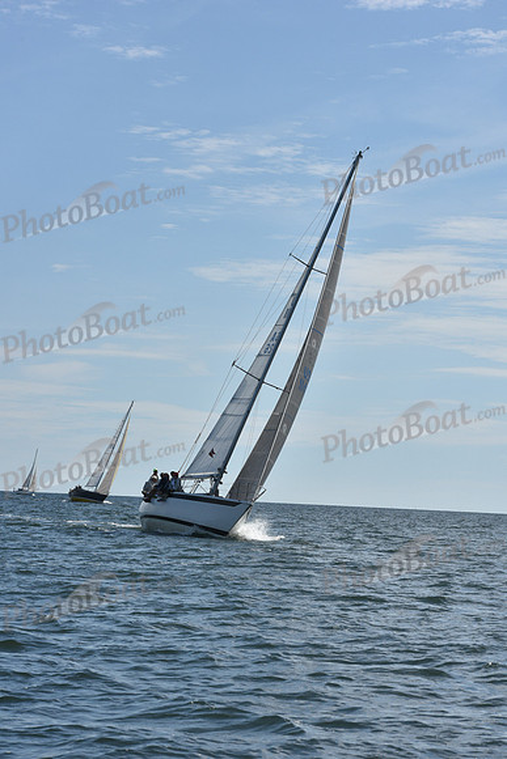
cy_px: 380
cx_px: 254
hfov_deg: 13.4
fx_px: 2153
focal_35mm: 102
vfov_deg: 20.0
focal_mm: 102
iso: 320
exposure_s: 1/1000
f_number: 11
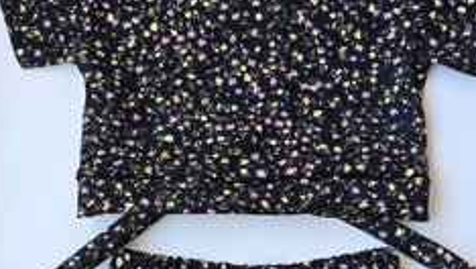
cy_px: 217
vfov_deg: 20.9
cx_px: 264
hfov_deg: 36.5
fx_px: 720
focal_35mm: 57
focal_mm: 6.3
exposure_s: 1/180
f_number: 1.7
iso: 250
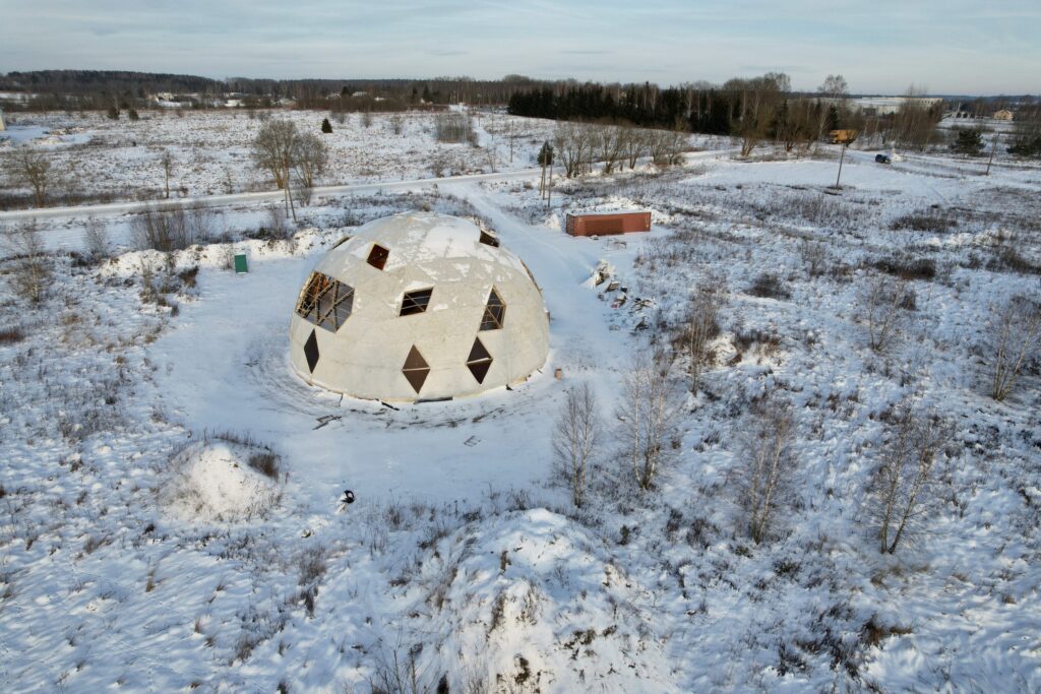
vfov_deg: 57.2
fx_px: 636
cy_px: 347
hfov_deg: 78.6
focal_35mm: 22
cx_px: 520
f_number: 2.8
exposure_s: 1/640
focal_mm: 8.38
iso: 100
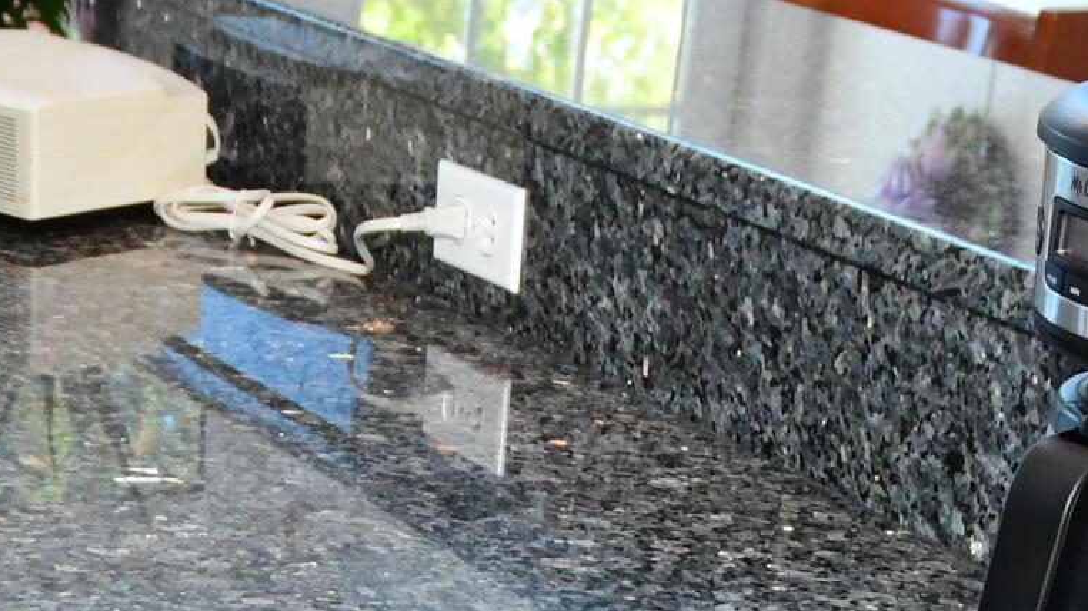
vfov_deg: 10.8
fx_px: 2855
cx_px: 251
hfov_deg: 21.4
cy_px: 1358
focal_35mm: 99
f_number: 4.5
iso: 2000
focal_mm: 18
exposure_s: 1/160
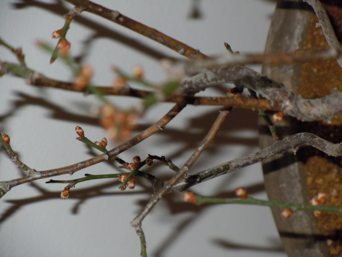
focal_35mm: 229
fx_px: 2262
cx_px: 171
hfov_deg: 8.6
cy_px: 128
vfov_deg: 6.5
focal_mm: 41.2
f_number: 4.8
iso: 400
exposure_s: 1/80
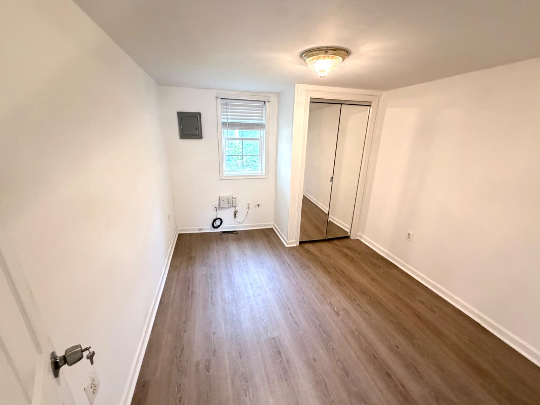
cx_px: 270
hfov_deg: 102.1
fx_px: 218
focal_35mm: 14
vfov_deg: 85.7
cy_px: 202
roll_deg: -1.5
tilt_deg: -16.4
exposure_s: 1/60
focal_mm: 2.22
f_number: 2.2
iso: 400
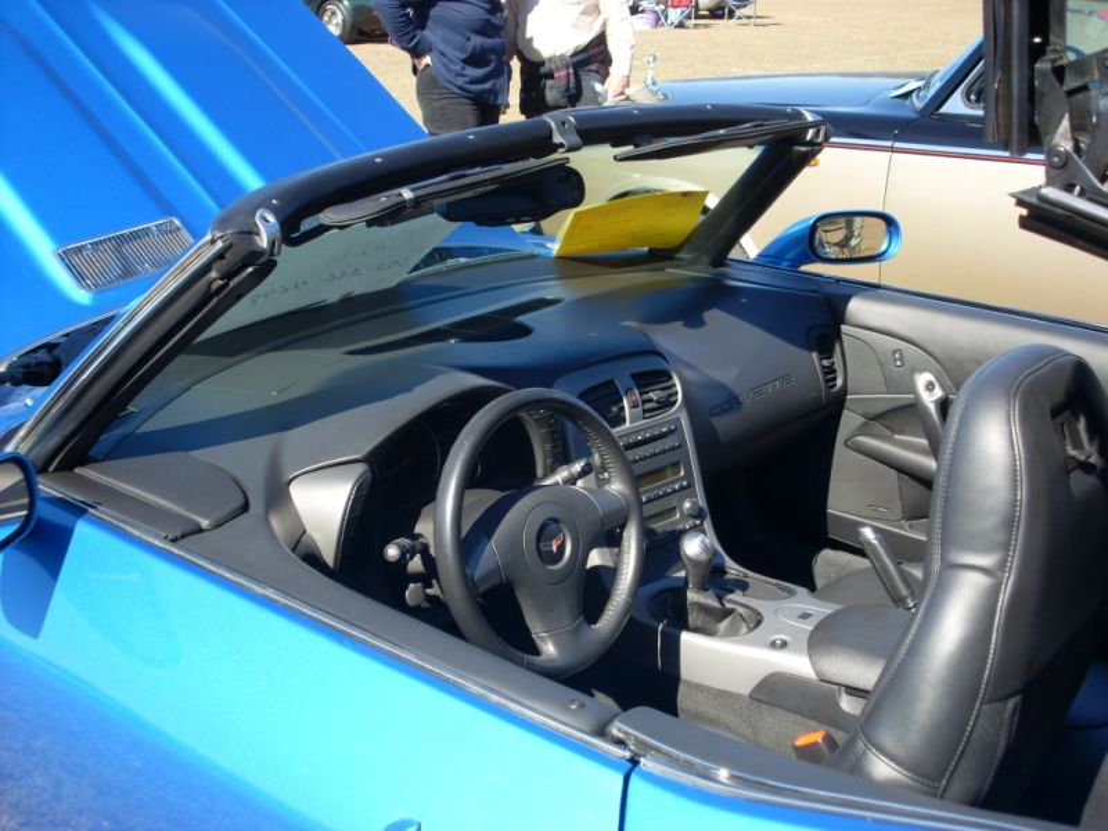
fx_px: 1568
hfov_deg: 38.9
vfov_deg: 29.7
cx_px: 554
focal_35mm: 49
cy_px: 416
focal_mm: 8.1
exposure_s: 1/350
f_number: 3.5
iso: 80
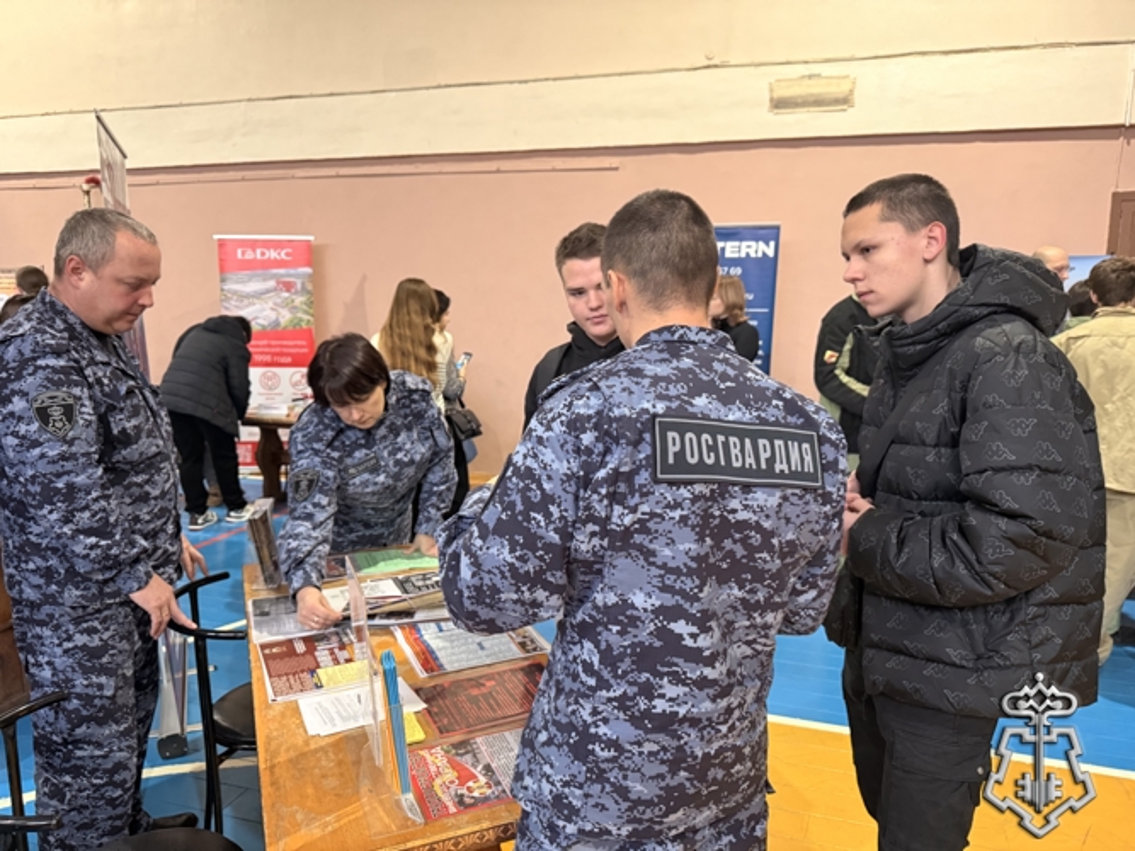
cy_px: 426
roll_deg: -1.3
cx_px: 568
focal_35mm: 24
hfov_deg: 71.6
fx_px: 787
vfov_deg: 56.8
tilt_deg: -7.7
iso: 500
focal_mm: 6.76
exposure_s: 1/50
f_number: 1.78
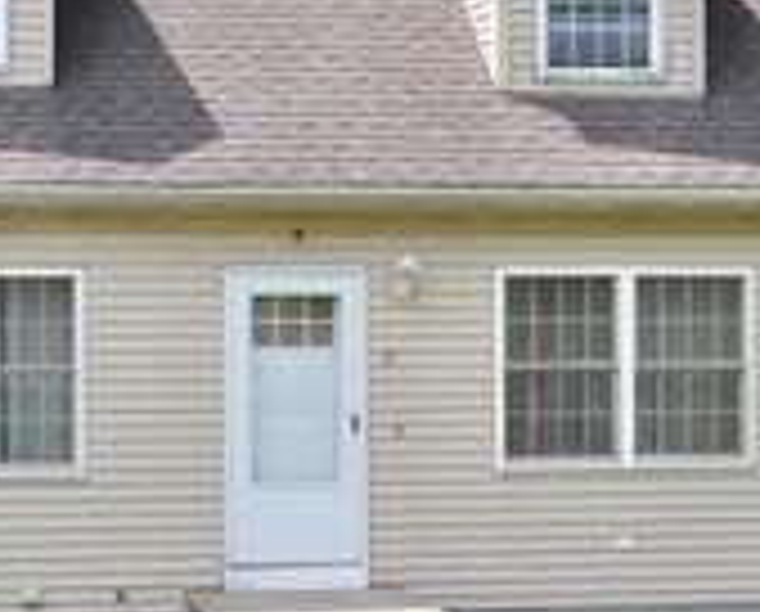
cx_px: 18
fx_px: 1871
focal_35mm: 83
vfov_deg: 18.5
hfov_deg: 22.2
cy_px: 184
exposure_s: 1/320
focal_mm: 20
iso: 250
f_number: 8
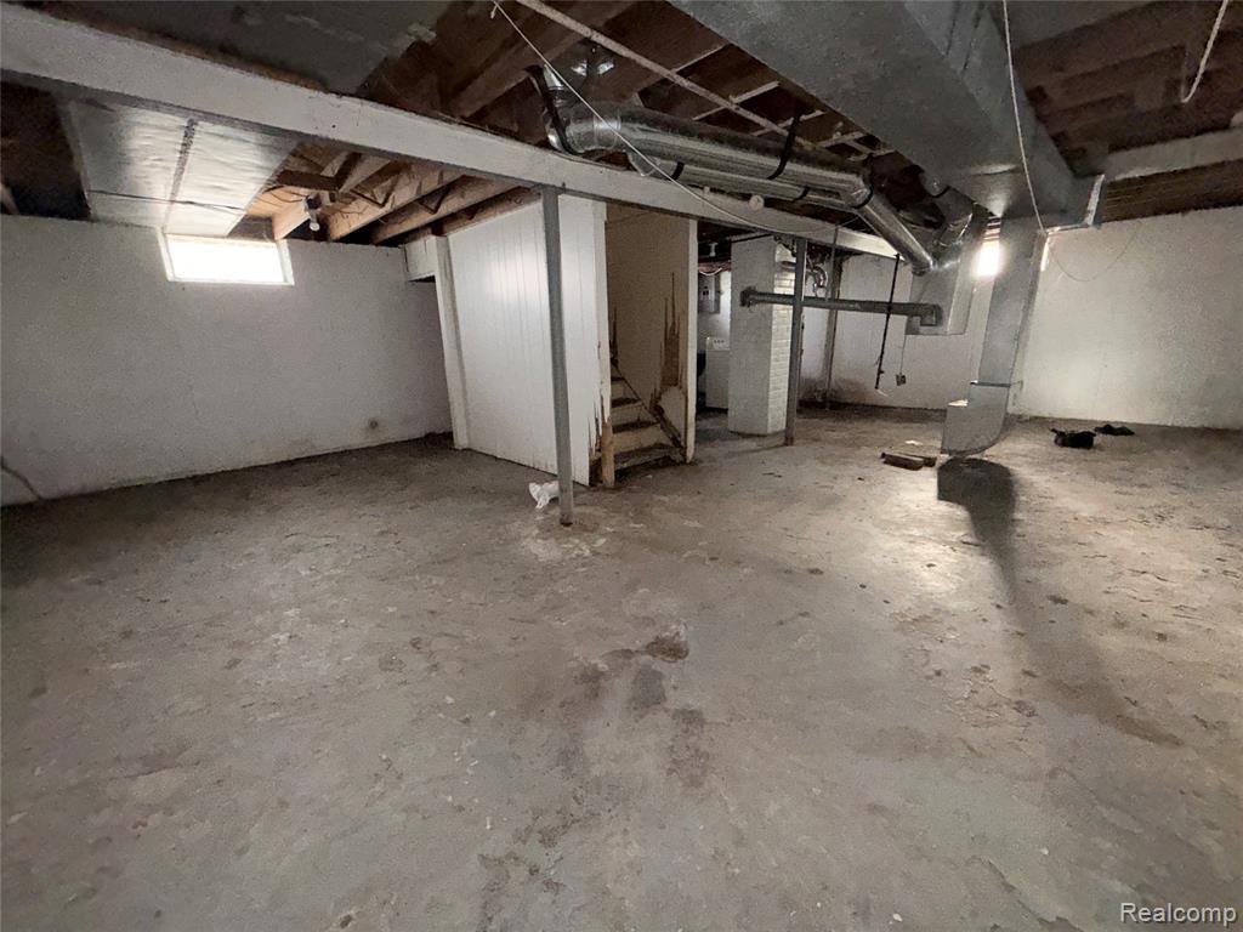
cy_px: 466
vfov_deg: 85.7
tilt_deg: -14.2
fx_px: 503
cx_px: 622
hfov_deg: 102.1
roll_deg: +1.9
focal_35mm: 14
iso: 320
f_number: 2.2
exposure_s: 1/52
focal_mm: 2.22
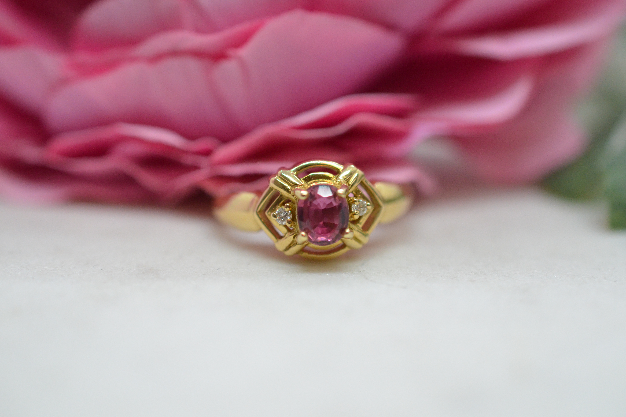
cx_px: 312
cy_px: 208
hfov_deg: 32.9
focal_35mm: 61
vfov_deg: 22.3
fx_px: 1061
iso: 2500
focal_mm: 40
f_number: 4
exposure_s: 1/1600
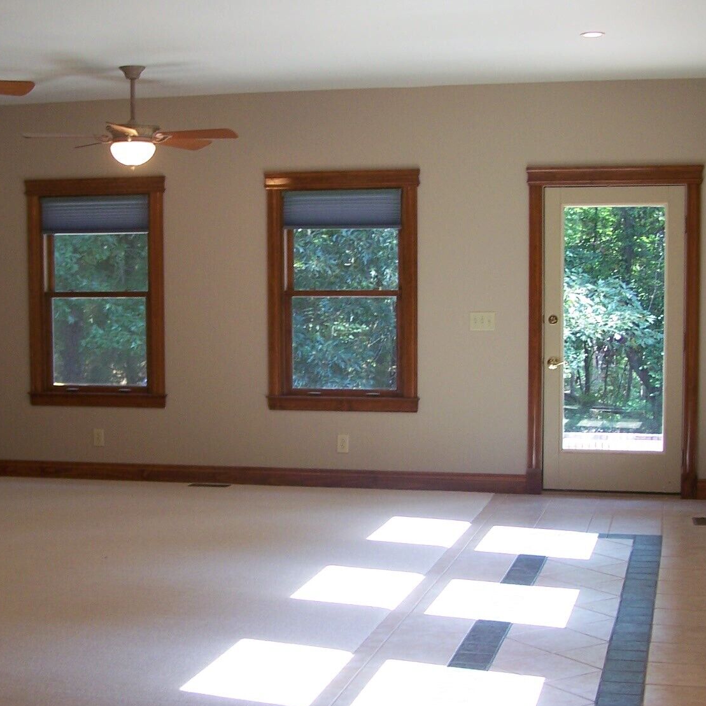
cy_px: 377
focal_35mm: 62
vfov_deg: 27.7
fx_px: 1431
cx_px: 300
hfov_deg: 27.7
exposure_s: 1/30
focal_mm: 6.3
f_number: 2.8
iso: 80
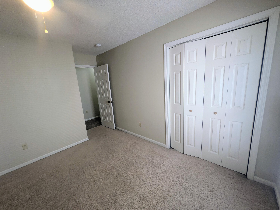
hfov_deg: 102.0
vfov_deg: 85.7
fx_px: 113
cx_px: 140
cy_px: 105
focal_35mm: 14
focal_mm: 1.83
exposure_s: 1/24
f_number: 2.2
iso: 69
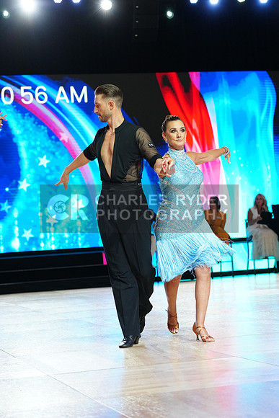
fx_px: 1011
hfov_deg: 15.7
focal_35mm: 87
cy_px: 209
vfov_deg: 23.4
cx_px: 140
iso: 2500
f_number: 4
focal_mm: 87
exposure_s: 1/320
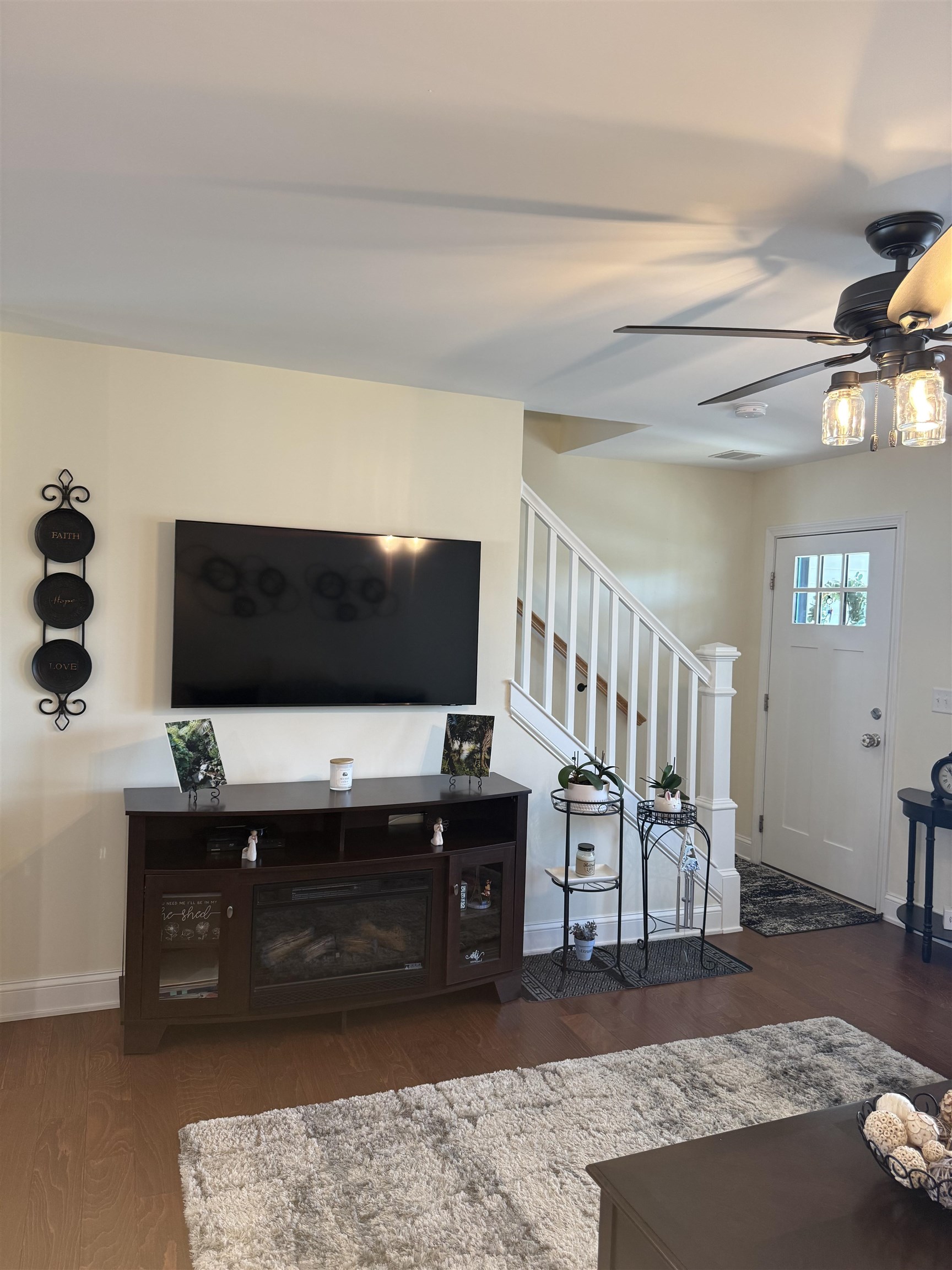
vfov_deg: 71.6
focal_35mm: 24
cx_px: 476
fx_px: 880
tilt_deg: -1.1
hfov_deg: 56.8
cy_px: 635
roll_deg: -2.6
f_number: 1.78
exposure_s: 1/120
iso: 200
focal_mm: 6.76
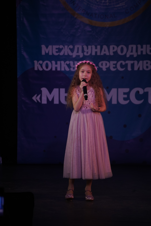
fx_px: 1466
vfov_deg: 8.8
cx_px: 76
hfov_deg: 5.9
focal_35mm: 233
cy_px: 113
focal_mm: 233
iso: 1600
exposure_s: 1/400
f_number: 5.6
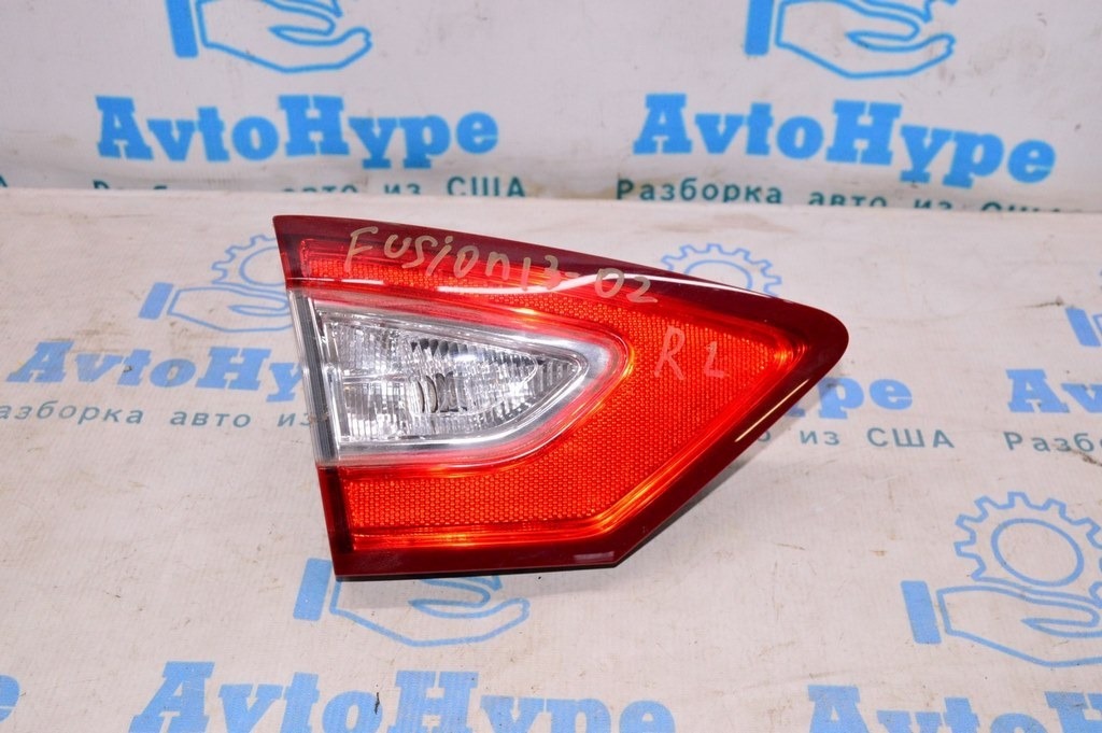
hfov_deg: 49.6
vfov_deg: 34.2
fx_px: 1193
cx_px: 551
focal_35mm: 39
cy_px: 366
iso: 1600
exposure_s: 1/200
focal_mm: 26
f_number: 8
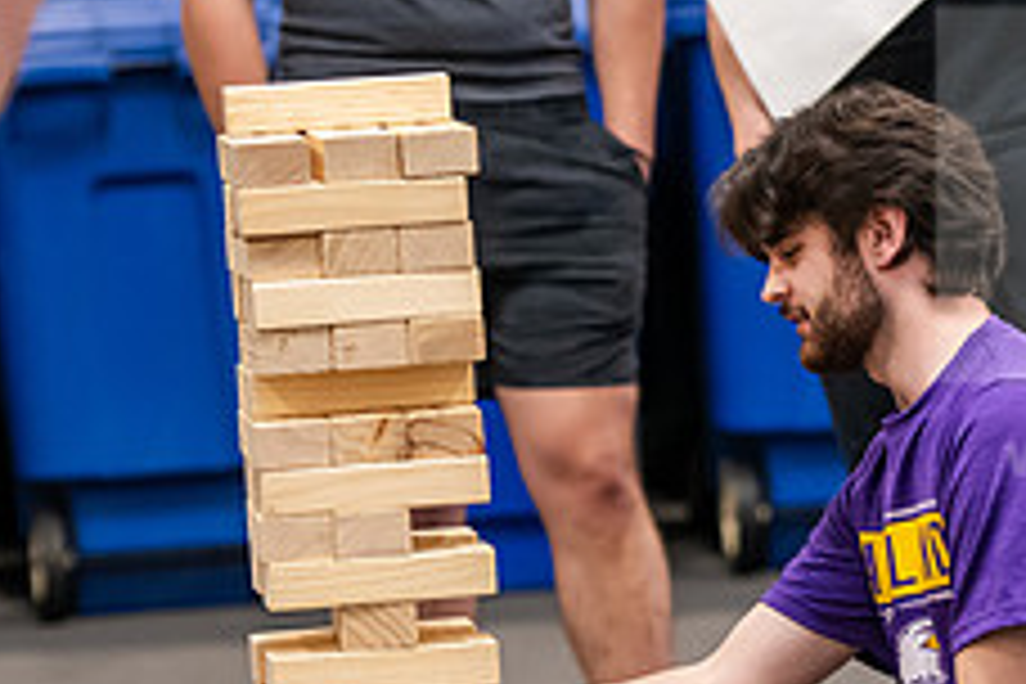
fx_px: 7381
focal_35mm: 259
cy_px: 551
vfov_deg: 5.3
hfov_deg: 7.9
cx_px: 801
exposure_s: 1/200
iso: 2500
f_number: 2.8
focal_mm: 102
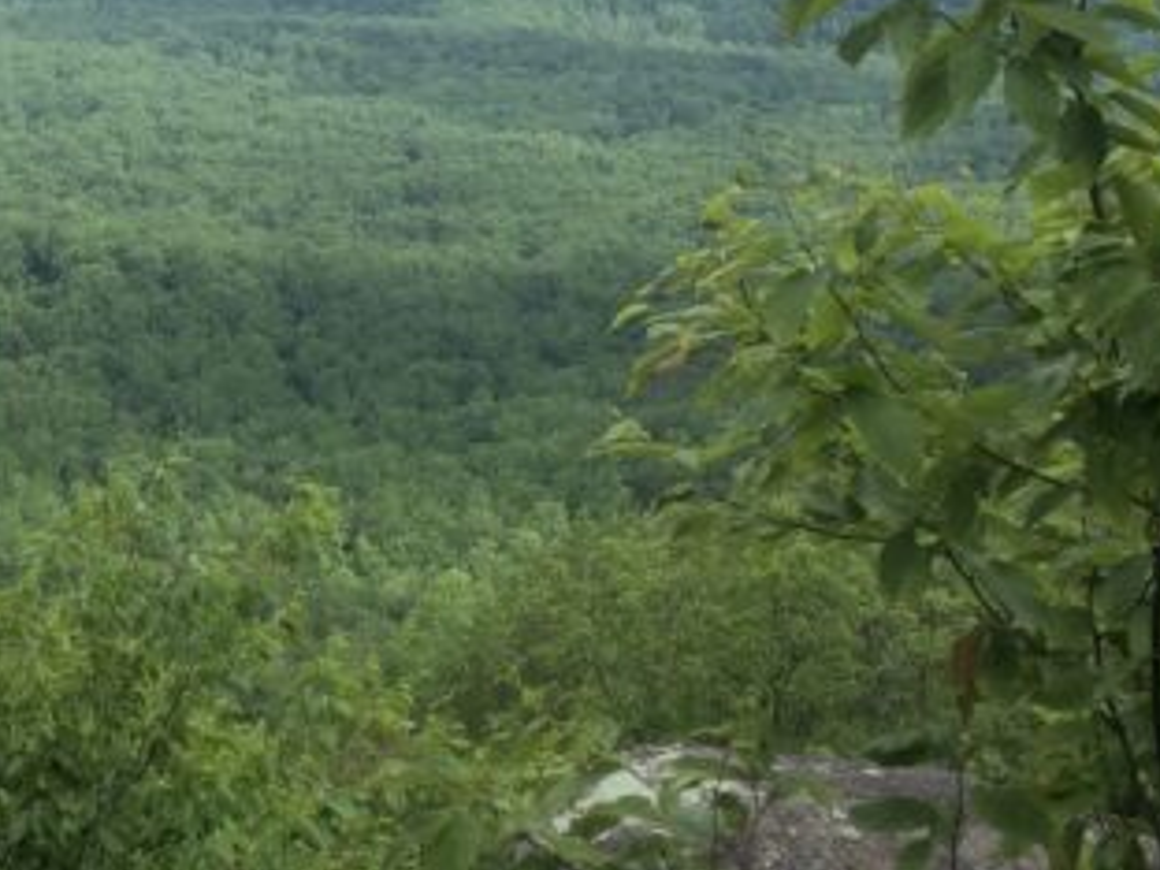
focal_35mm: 69
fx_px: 2312
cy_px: 41
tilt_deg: -10.8
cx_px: 260
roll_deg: +2.8
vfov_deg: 20.7
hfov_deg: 27.7
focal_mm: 4
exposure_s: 1/2558
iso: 20
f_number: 1.8
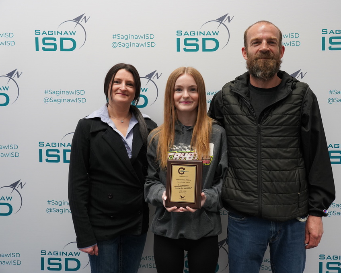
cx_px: 201
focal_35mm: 34
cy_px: 136
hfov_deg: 52.6
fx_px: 343
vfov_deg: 43.3
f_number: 4
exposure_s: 1/160
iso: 2000
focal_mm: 30
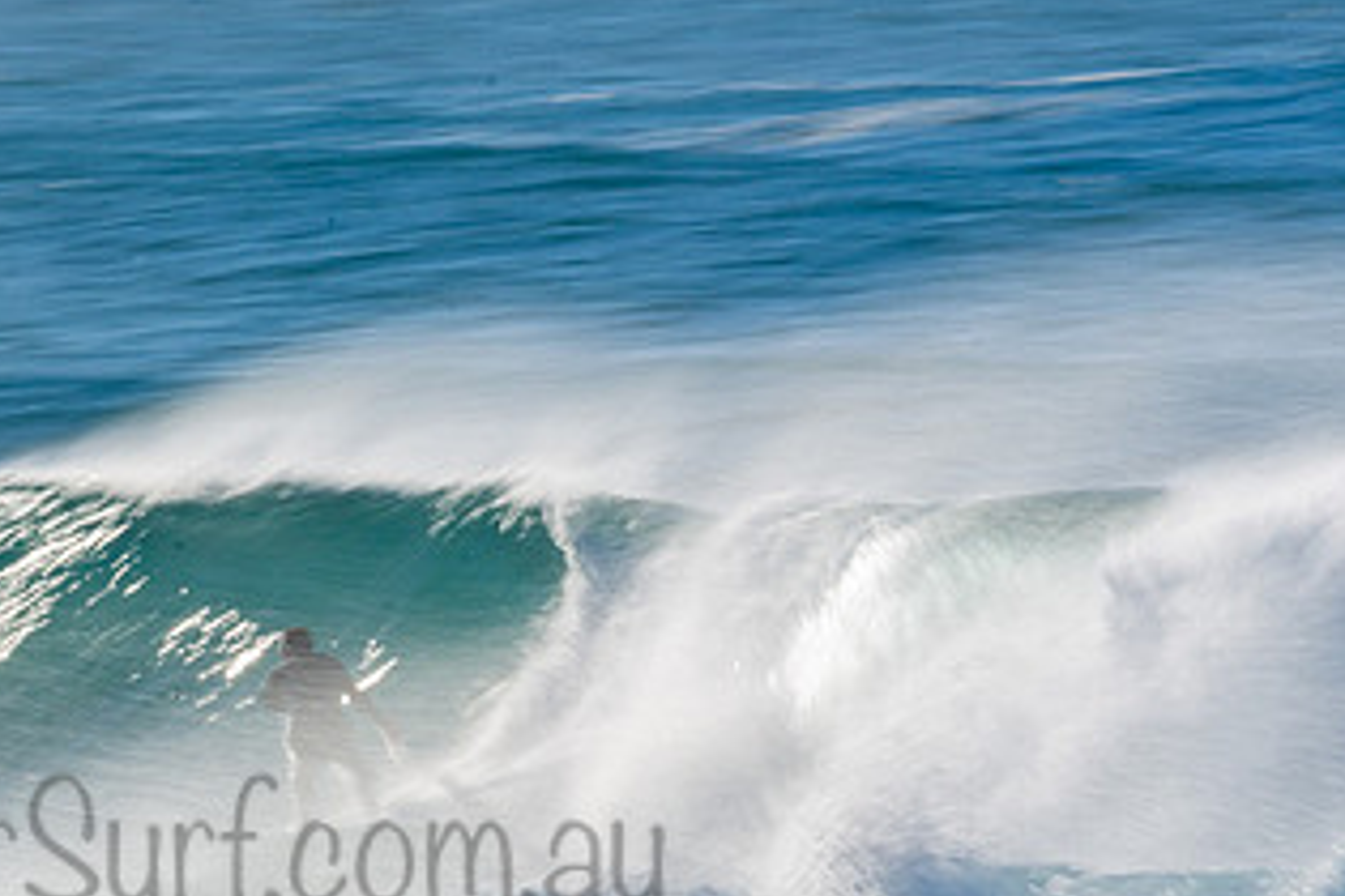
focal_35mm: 1380
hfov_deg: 1.5
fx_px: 51554
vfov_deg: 1.0
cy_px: 804
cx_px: 213
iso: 100
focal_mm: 500
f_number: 32
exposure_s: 1/25
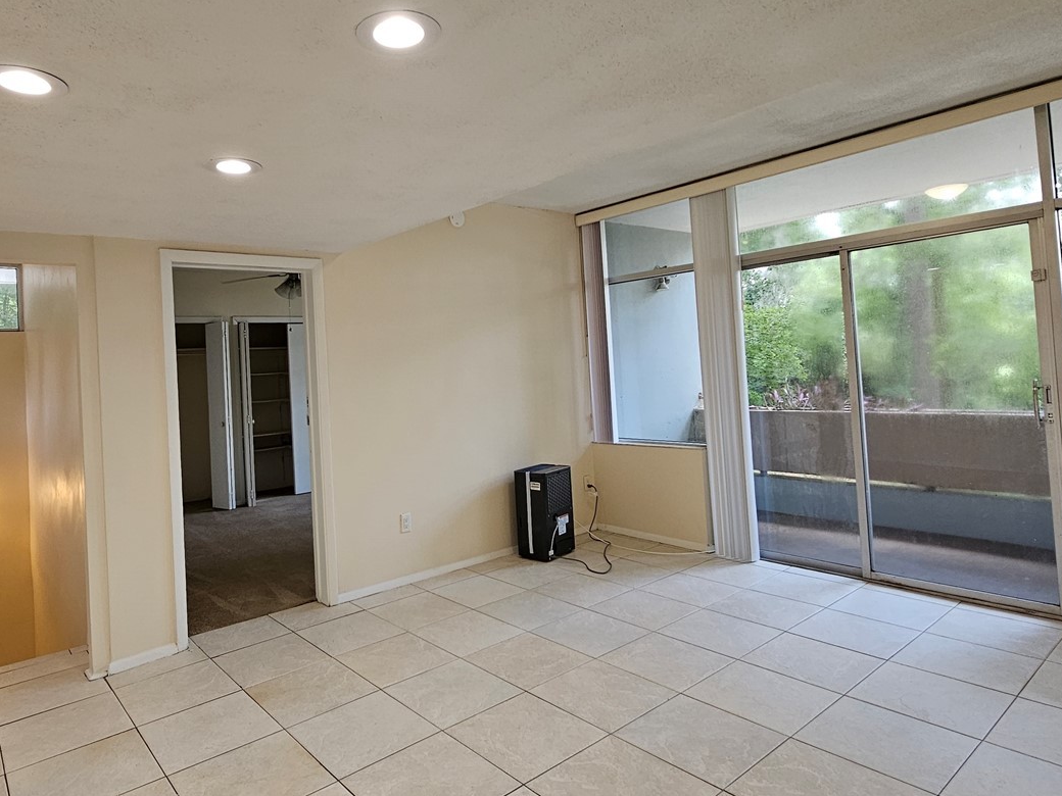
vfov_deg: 65.7
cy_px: 348
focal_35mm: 20
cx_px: 456
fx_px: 614
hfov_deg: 81.3
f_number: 2.2
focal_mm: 2.2
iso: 80
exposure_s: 1/60
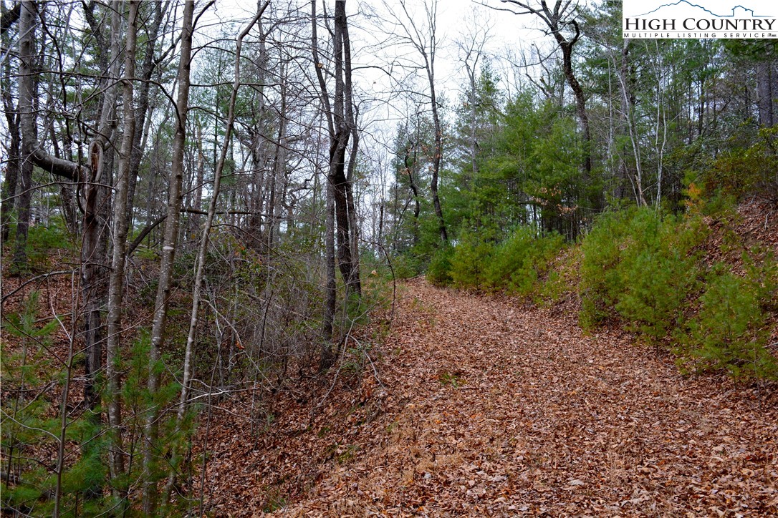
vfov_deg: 36.9
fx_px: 778
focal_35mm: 36
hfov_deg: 53.1
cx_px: 389
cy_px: 259
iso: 400
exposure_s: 1/80
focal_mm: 24
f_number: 8
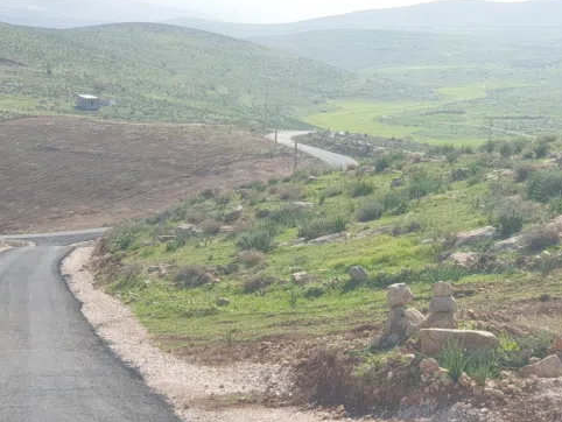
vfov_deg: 21.3
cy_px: 265
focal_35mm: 69
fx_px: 1121
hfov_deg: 28.1
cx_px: 261
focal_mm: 6
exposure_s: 1/419
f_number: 2.4
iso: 100
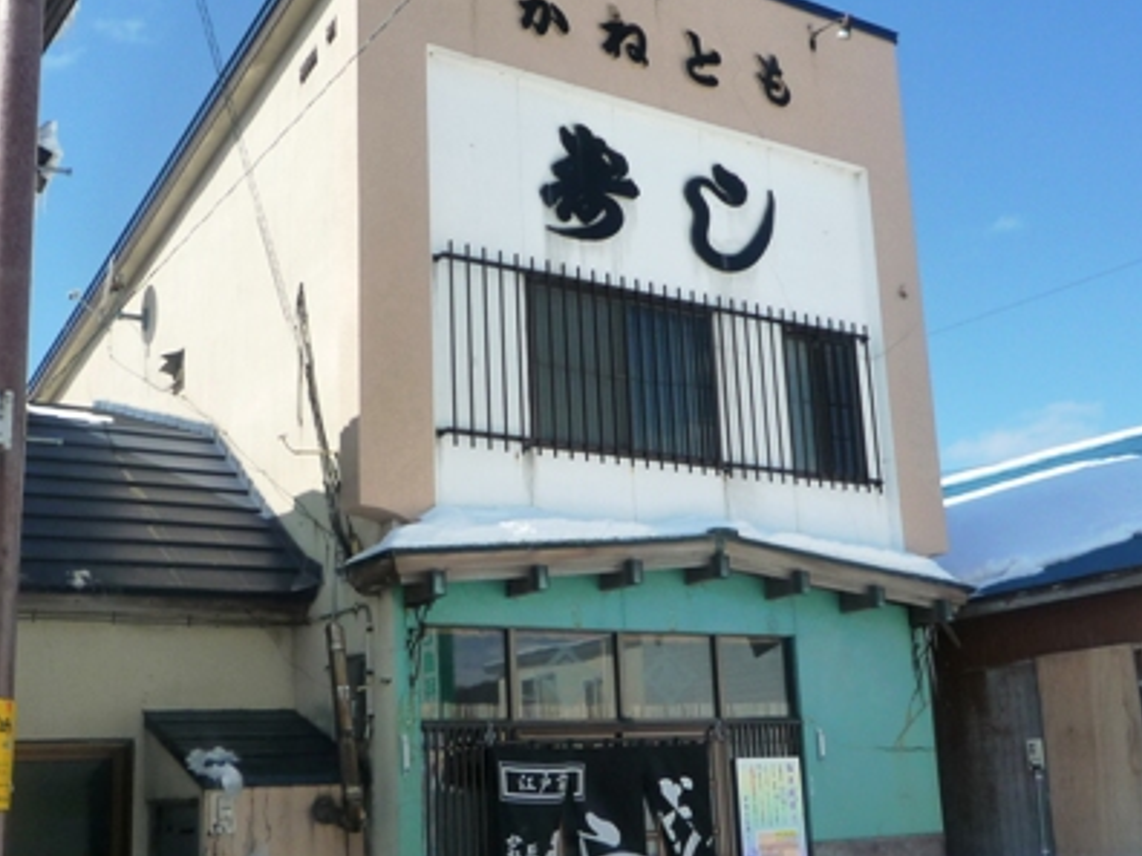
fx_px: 1419
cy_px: 455
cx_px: 536
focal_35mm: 43
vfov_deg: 33.6
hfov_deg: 43.8
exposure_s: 1/640
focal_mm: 4.4
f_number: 4.5
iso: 160
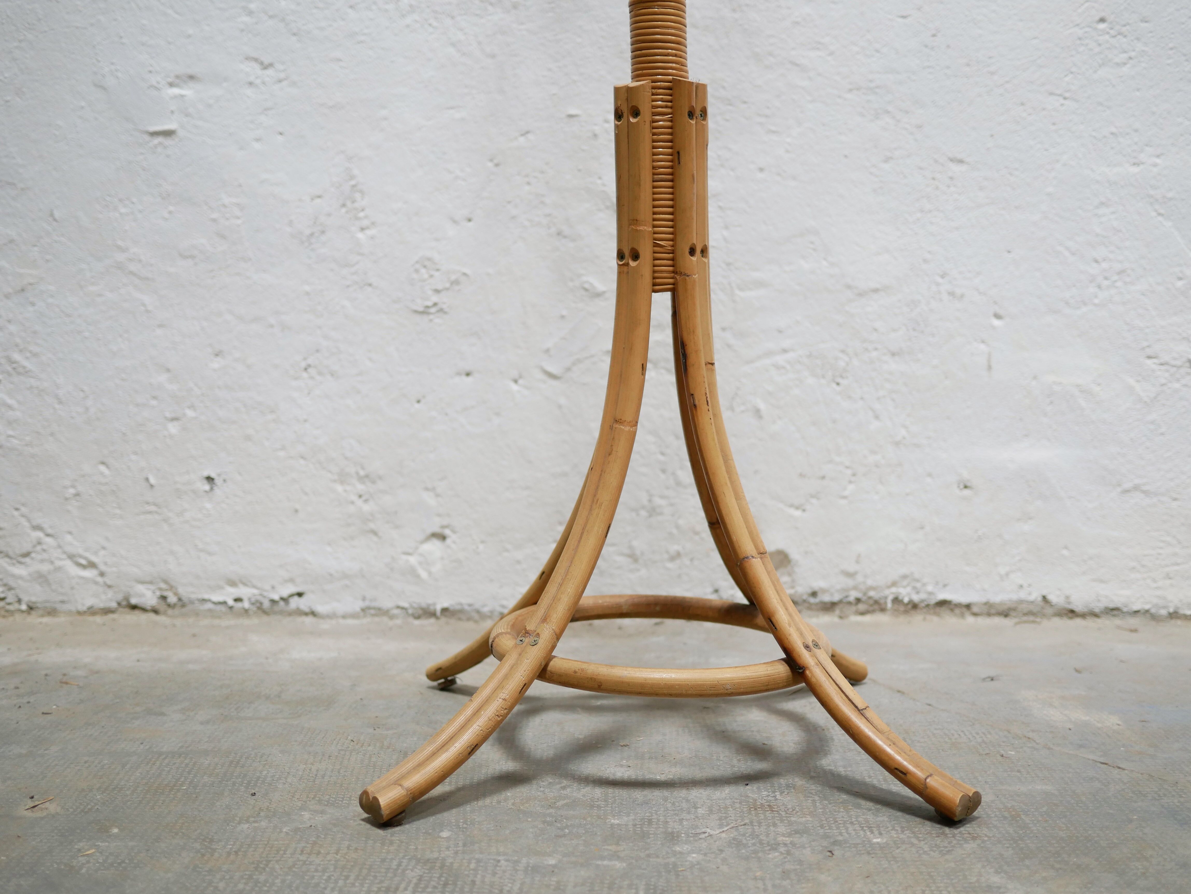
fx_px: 1377
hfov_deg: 46.8
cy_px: 447
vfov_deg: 36.0
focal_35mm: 40
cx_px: 596
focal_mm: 20
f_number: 1.7
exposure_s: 1/60
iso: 400
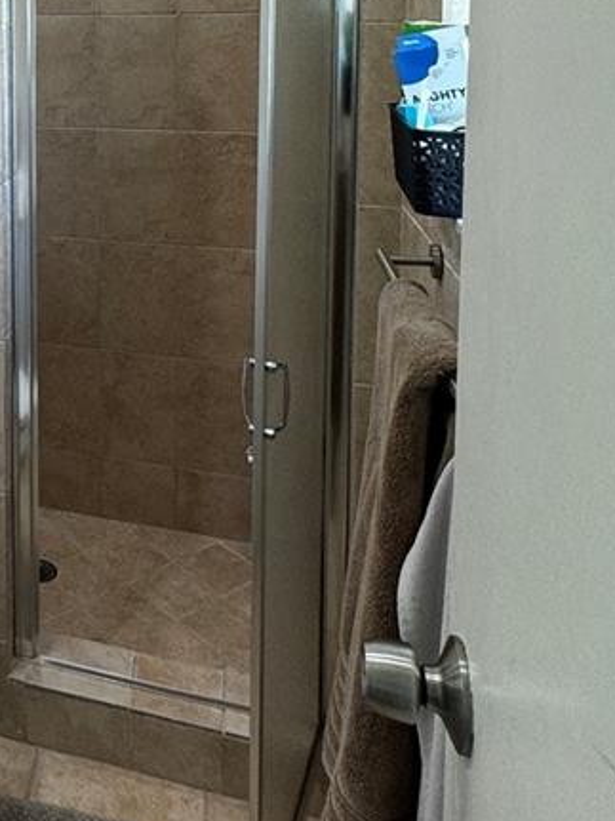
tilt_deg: -4.9
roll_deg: +1.5
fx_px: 924
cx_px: -103
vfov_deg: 43.2
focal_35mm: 39
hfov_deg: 31.5
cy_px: 63
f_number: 2.2
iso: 125
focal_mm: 2.22
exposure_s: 1/120
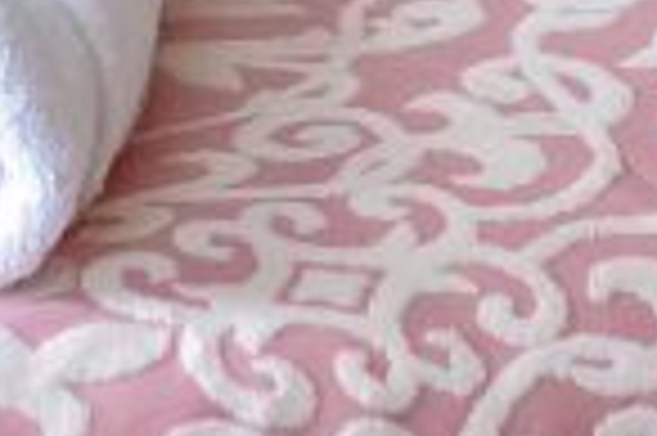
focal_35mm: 246
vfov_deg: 5.2
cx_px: 0
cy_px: -946
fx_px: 4484
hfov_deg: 8.3
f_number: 1.4
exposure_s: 1/1600
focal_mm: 23
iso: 800
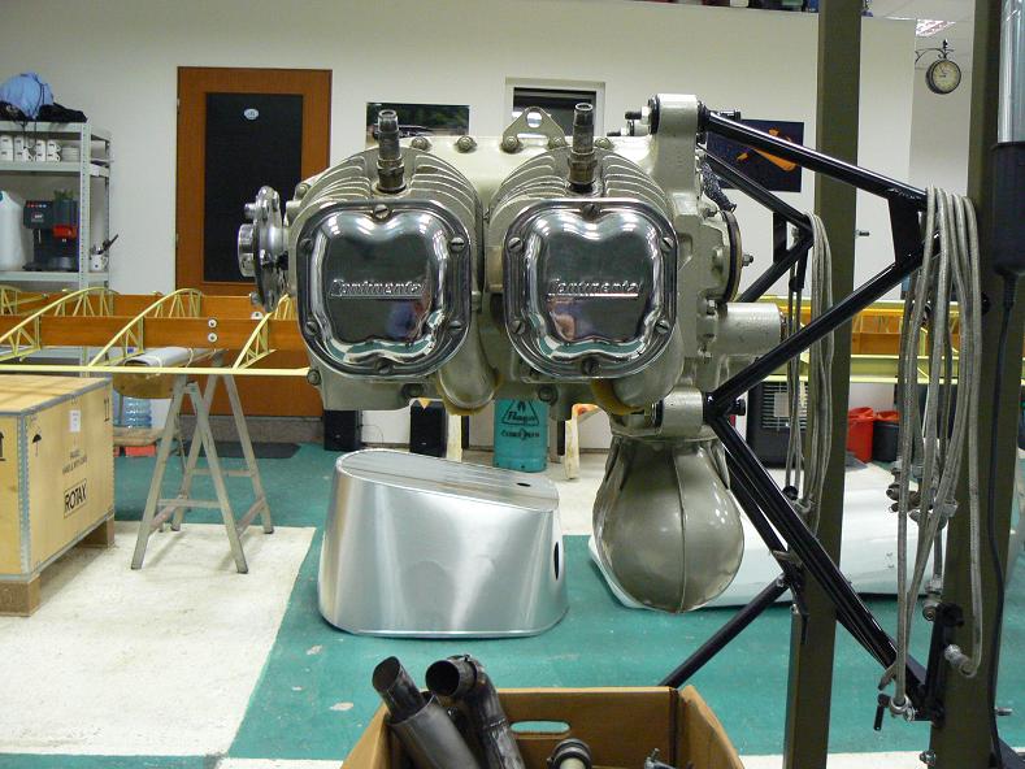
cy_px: 384
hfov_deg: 51.3
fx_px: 1066
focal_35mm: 36
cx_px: 512
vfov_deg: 39.7
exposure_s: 1/20
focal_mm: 6
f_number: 2.8
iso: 200
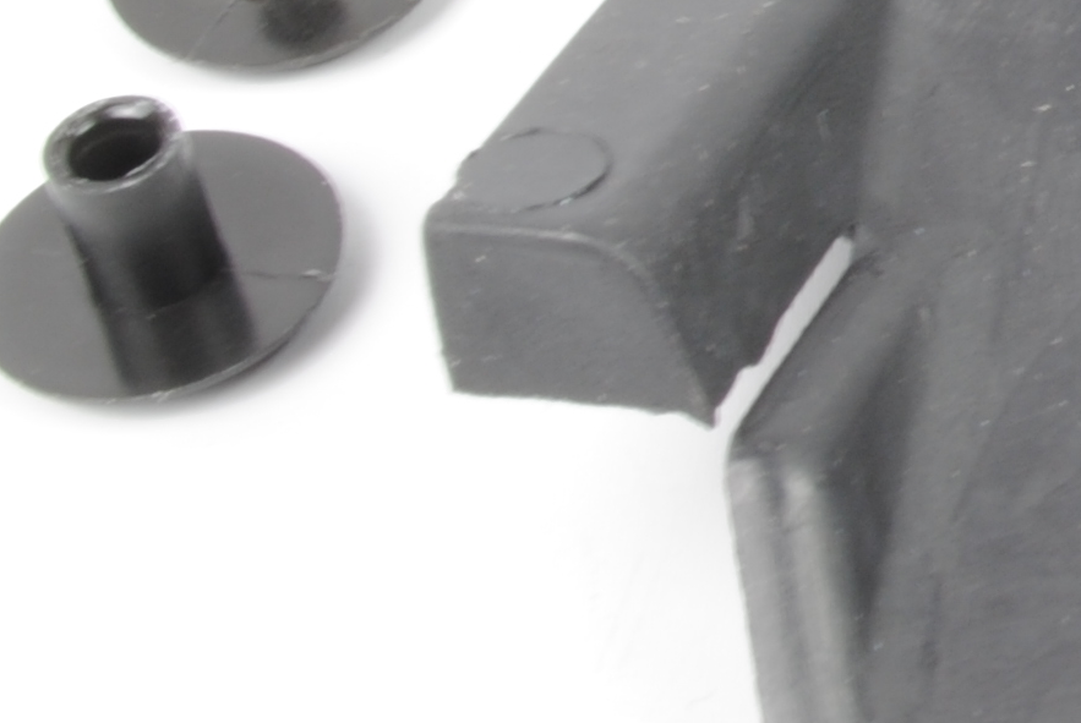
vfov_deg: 7.9
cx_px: 2011
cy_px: -407
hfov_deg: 11.1
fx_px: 5141
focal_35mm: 171
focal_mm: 26
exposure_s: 2.5
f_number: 22
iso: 100
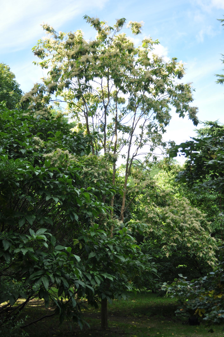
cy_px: 168
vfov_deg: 43.7
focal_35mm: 45
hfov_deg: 29.8
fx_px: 421
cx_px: 112
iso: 200
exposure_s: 1/250
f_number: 5
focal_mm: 30
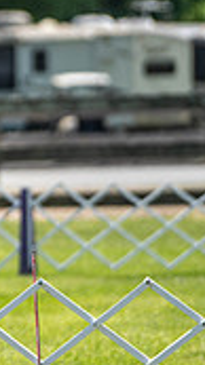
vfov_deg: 3.3
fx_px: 6432
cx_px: -393
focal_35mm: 664
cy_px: 191
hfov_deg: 1.8
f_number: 4
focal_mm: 189
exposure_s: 1/3200
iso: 800
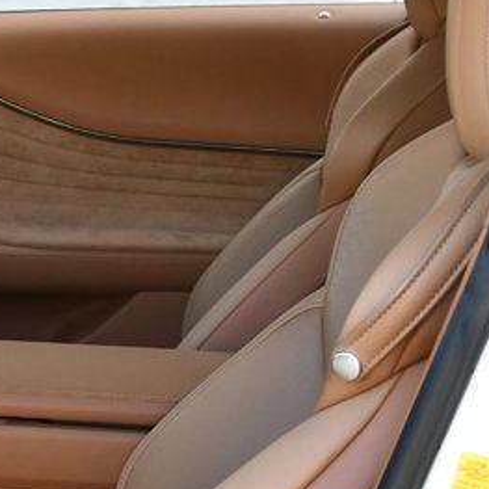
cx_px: -296
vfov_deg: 14.5
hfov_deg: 13.6
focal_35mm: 119
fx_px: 1902
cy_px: 433
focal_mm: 18
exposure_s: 1/250
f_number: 4.5
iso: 400
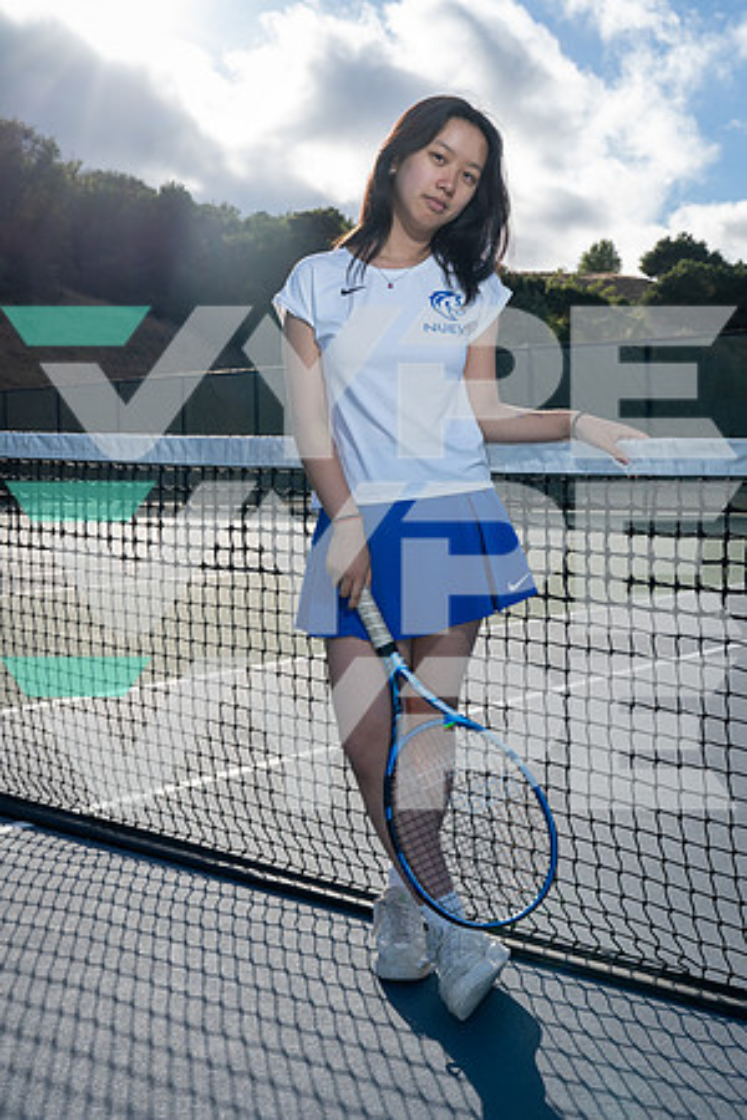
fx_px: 1276
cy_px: 560
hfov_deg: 32.6
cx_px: 374
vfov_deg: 47.4
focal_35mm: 41
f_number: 8
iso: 100
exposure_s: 1/250
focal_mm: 41
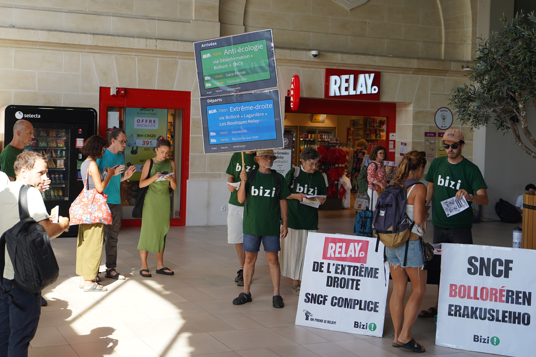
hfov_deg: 38.8
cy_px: 162
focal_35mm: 51
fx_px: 759
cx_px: 224
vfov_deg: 26.5
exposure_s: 1/250
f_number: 2.8
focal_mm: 40
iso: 100
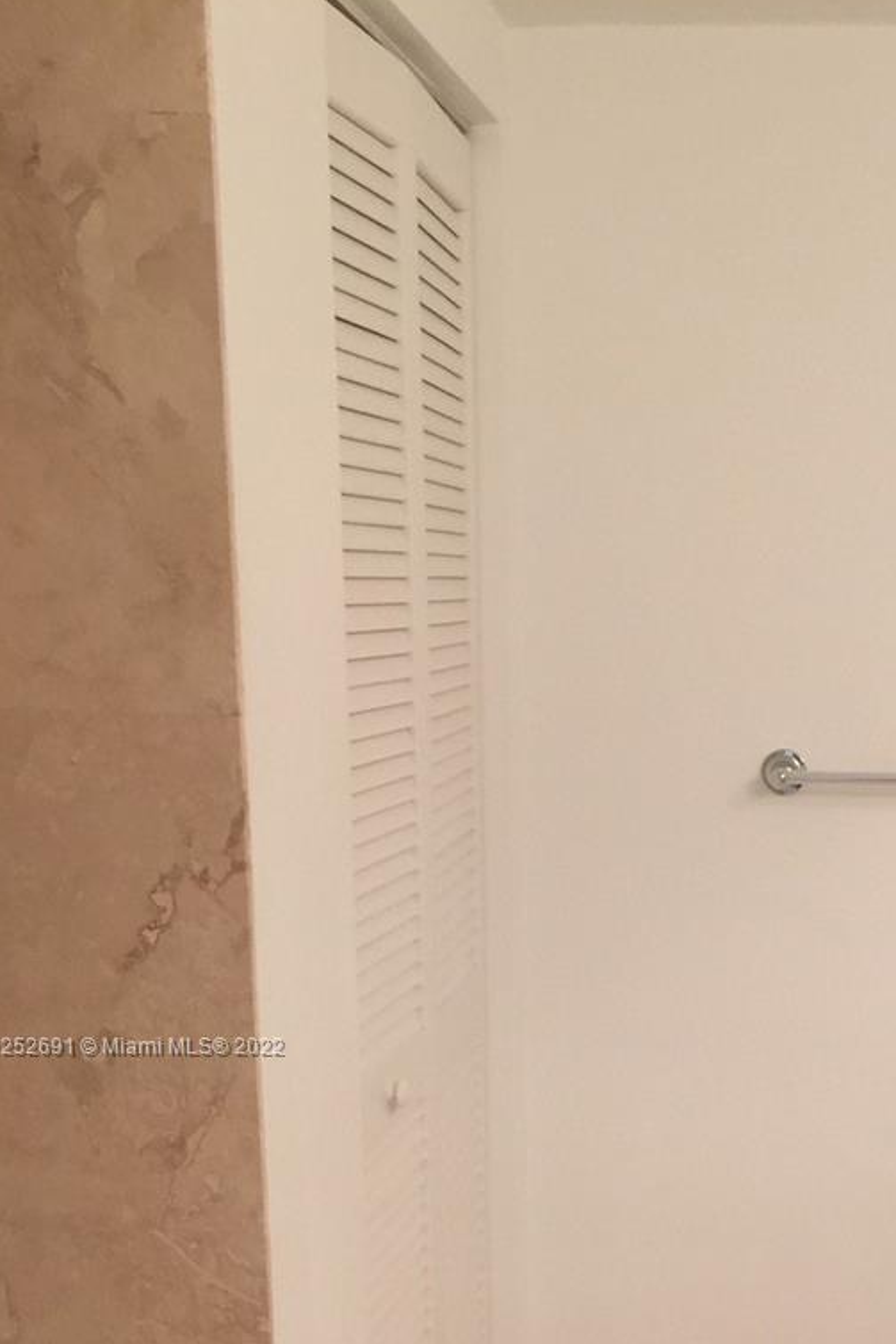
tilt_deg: -11.7
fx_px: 1791
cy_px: 1048
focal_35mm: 48
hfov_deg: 27.3
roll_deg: -0.7
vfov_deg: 39.7
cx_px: 759
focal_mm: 4.15
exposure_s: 1/15
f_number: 2.2
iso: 50
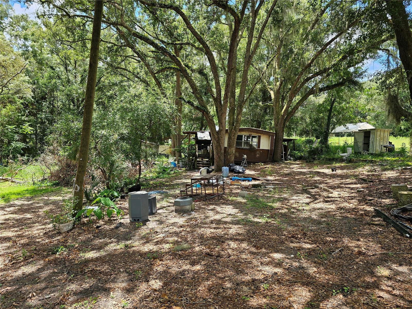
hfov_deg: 73.9
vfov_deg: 58.9
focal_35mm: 23
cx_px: 206
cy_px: 154
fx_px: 274
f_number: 1.7
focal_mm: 6.3
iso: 12
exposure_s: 1/120
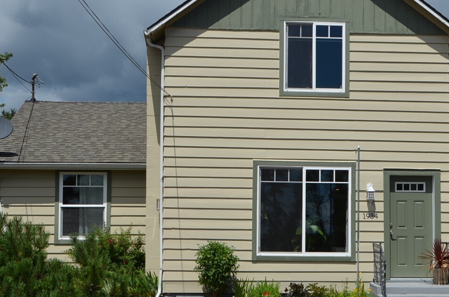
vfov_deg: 17.4
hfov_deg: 26.0
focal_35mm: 78
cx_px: 265
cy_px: 154
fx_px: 969
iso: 100
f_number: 9.5
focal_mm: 29
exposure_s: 1/350
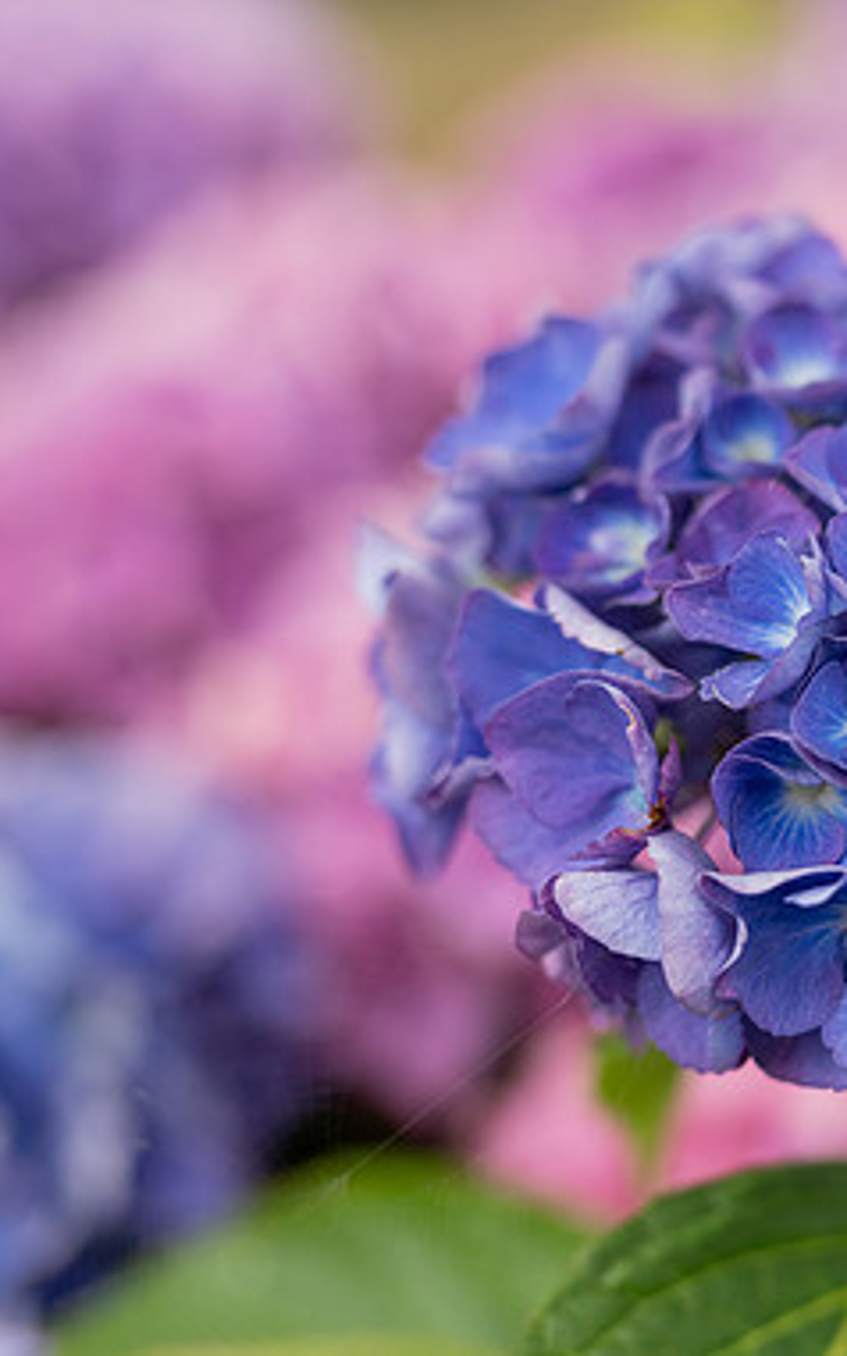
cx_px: 976
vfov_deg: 25.5
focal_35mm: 81
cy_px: 663
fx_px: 2993
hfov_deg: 15.6
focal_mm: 50
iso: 800
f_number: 2.8
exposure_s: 1/1250
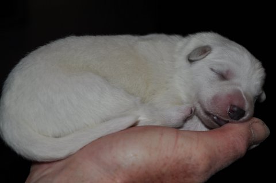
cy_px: 92
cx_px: 138
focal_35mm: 72
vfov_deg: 18.9
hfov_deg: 28.1
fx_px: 551
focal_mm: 48
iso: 200
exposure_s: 1/60
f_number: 4.5
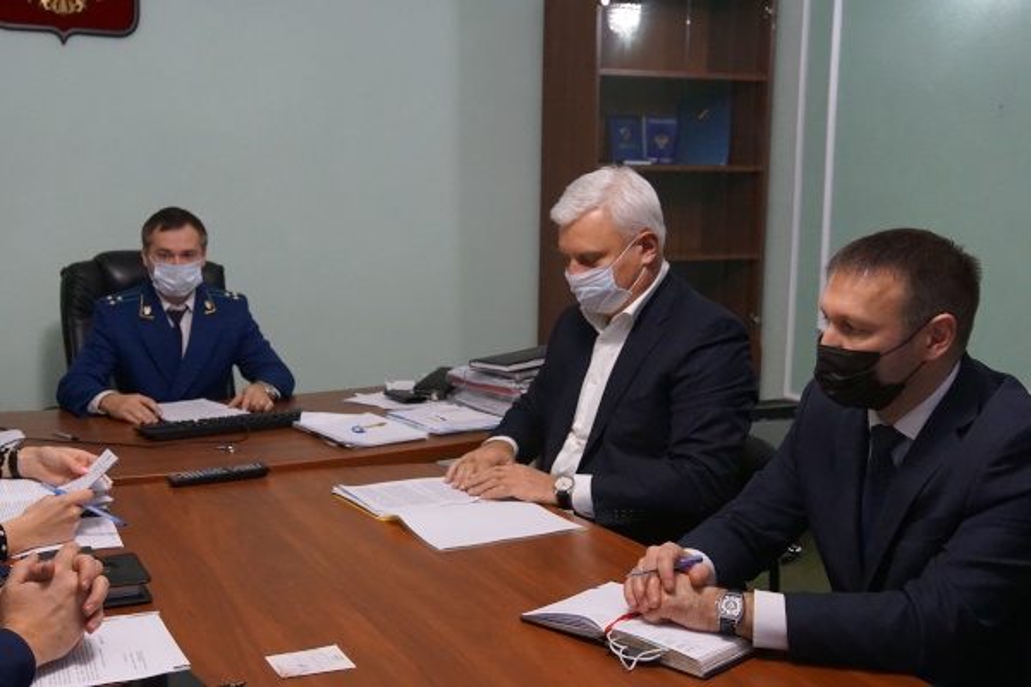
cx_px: 516
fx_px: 1031
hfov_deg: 53.1
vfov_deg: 36.9
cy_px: 344
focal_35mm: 36
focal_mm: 24
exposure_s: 1/160
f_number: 4
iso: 3200
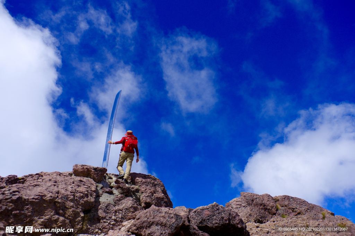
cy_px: 118
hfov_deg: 78.6
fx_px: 217
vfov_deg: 57.1
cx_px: 178
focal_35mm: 22
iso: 100
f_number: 6.3
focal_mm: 15
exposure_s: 1/640
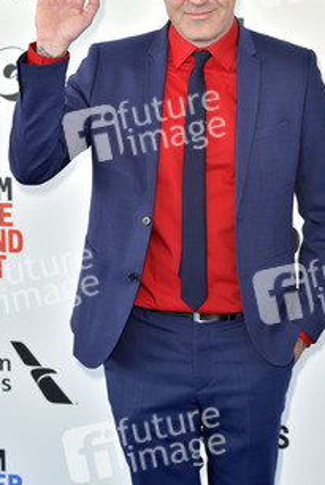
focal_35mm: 124
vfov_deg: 16.5
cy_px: 208
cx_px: 191
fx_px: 1673
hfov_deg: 11.1
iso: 500
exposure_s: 1/320
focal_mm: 95
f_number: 6.3
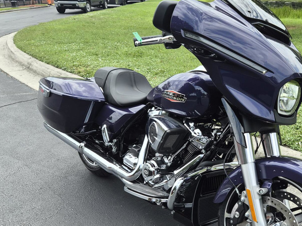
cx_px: 222
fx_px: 331
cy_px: 138
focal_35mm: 38
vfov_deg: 37.5
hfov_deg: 47.4
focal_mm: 5.4
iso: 80
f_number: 1.8
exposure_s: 1/2048
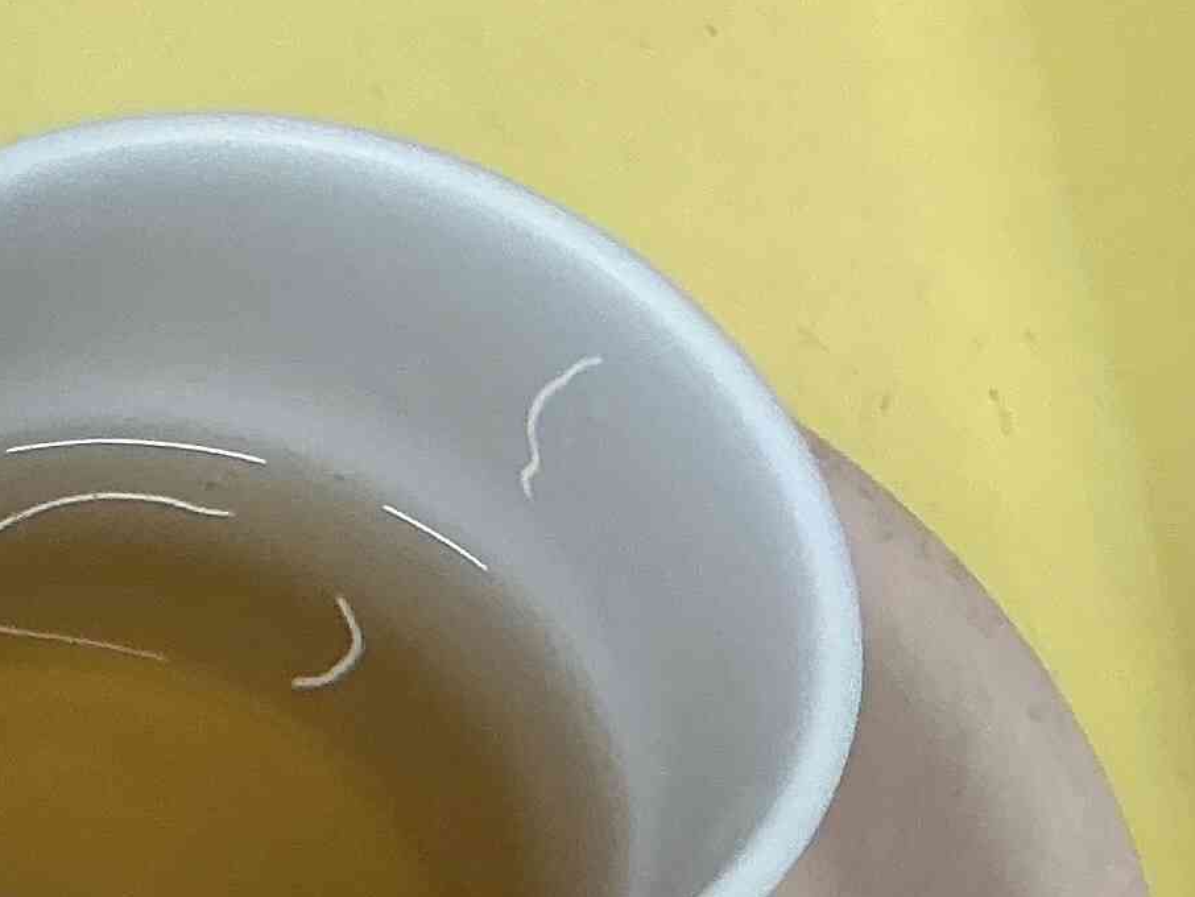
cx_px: -1333
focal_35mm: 129
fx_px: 4454
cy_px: 1863
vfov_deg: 10.5
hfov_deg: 12.9
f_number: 1.8
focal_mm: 3
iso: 64
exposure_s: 1/120
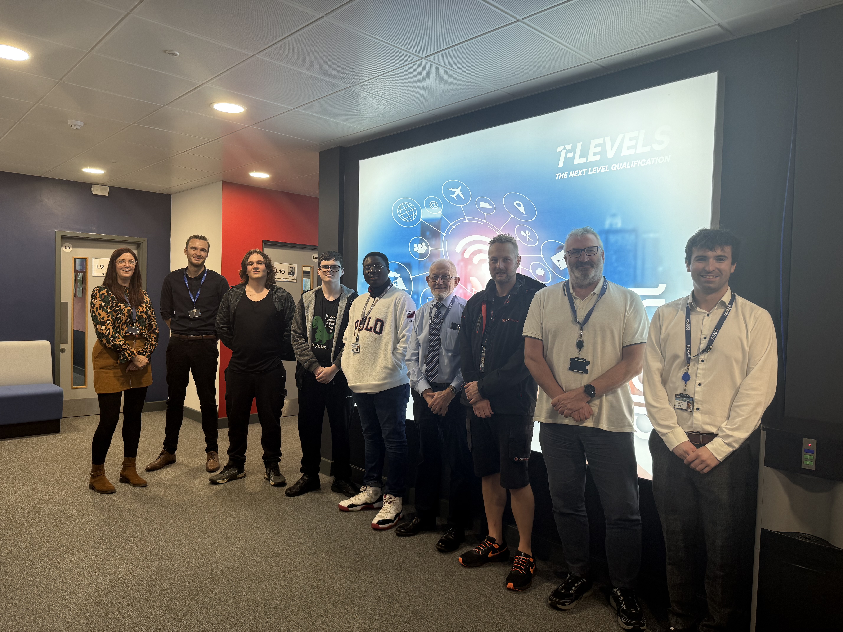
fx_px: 584
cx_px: 422
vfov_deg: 56.8
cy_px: 316
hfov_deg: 71.6
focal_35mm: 24
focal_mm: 6.76
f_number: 1.78
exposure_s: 1/100
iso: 80
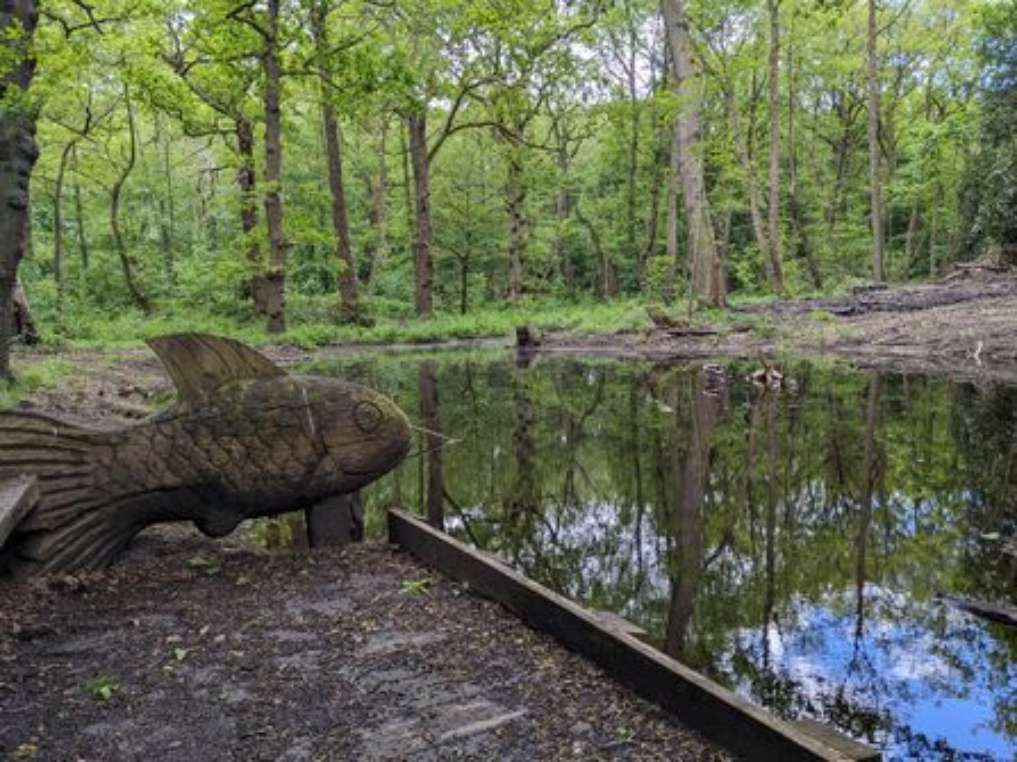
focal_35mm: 27
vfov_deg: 51.3
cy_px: 381
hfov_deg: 65.3
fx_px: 793
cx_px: 508
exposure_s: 1/197
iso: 43
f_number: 1.73
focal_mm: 4.38
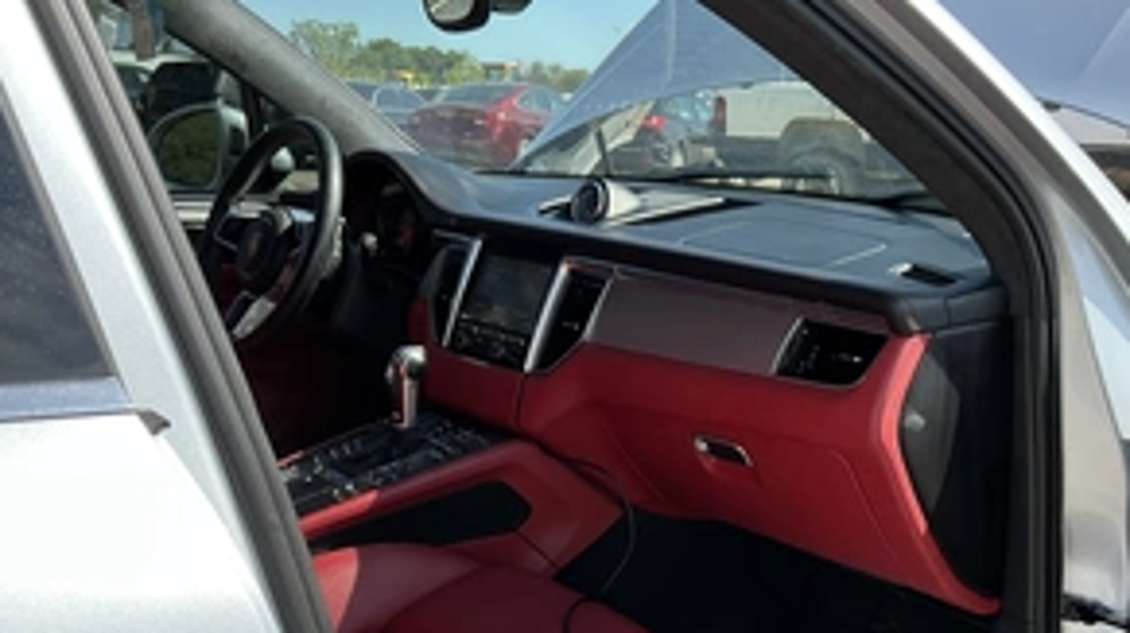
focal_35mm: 42
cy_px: 544
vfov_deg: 27.4
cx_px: 633
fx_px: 1257
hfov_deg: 48.3
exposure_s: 1/574
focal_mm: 3
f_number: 1.8
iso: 25
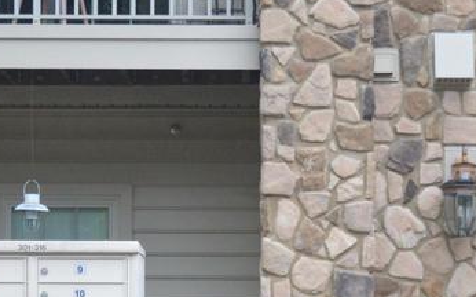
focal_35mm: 172
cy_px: 364
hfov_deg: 12.2
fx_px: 2231
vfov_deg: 7.6
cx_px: 268
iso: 800
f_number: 5.6
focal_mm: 38
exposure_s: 1/125
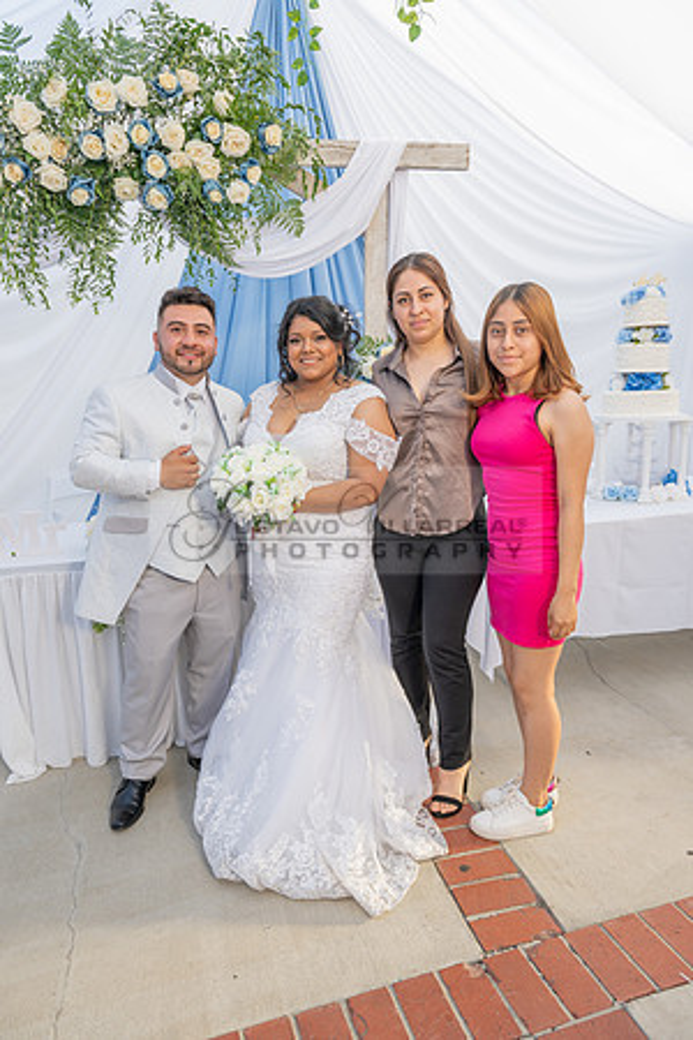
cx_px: 346
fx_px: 693
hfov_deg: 53.1
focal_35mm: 24
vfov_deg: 73.7
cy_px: 520
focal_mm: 24
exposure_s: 1/125
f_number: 5.6
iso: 200
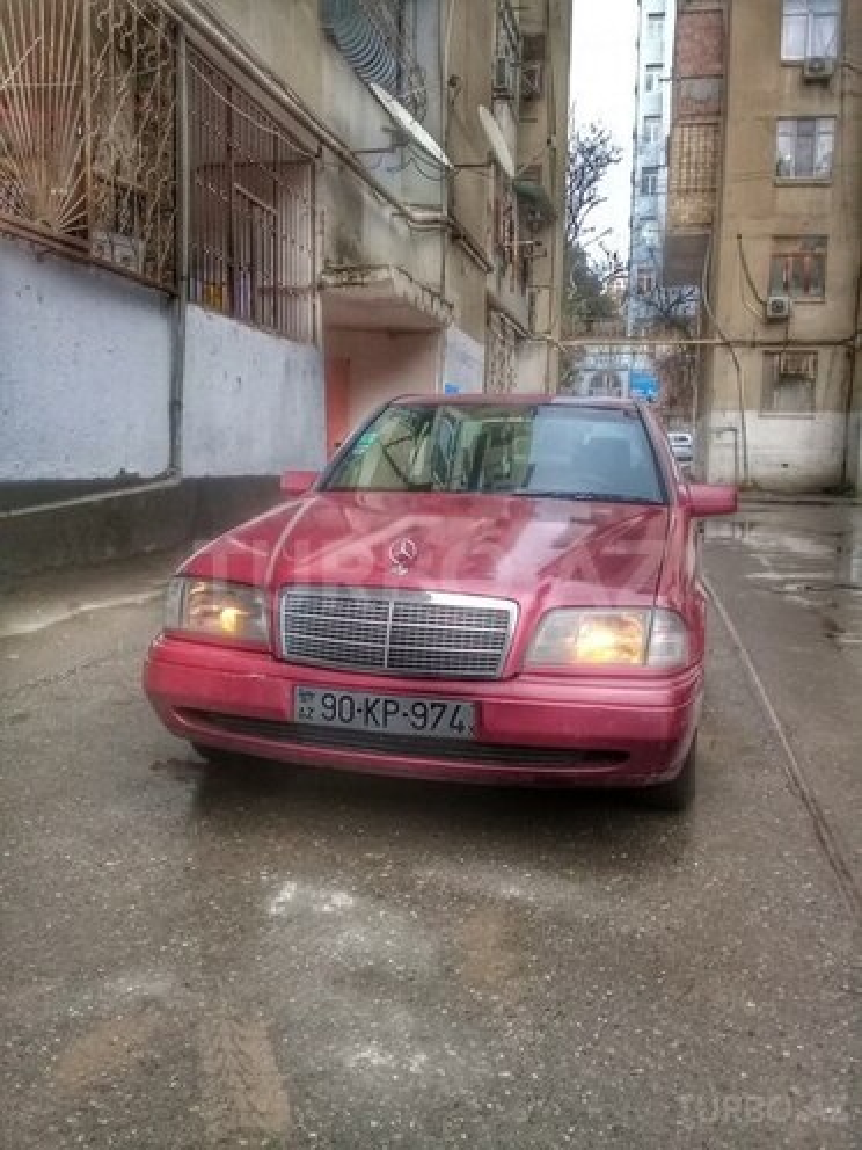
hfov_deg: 45.4
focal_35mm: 31
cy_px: 575
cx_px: 431
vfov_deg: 58.4
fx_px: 1029
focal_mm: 3.3
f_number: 2.2
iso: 160
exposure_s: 1/33
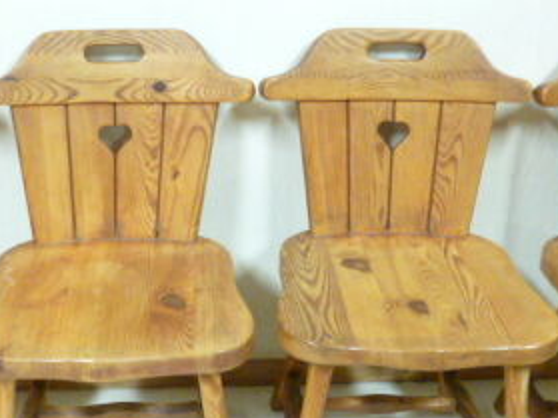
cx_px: 236
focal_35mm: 55
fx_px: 886
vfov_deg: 26.5
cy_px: 222
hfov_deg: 34.9
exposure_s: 1/10
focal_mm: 4.3
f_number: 2.5
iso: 400
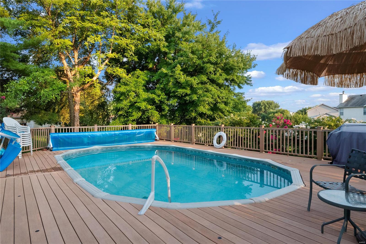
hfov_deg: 78.6
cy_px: 122
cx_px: 183
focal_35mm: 22
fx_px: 224
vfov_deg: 57.2
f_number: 9
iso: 640
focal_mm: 11
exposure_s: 1/200
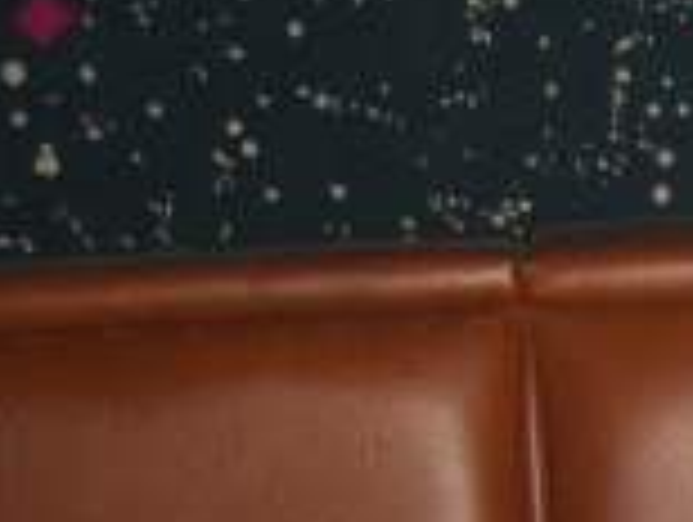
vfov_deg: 9.9
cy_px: 688
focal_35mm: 148
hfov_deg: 12.1
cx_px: 1310
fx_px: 2968
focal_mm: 7.9
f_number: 2.8
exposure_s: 1/60
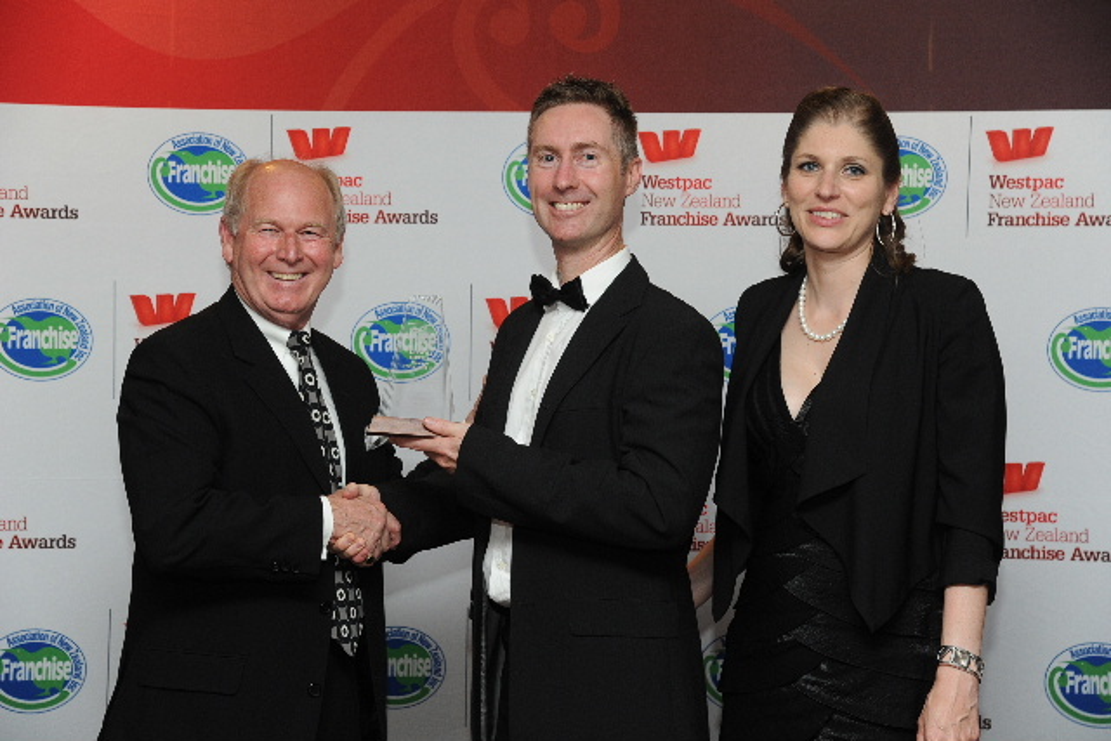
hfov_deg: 24.8
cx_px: 556
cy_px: 370
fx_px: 2531
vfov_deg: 16.7
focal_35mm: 82
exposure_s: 1/80
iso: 2000
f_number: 6.3
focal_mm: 82
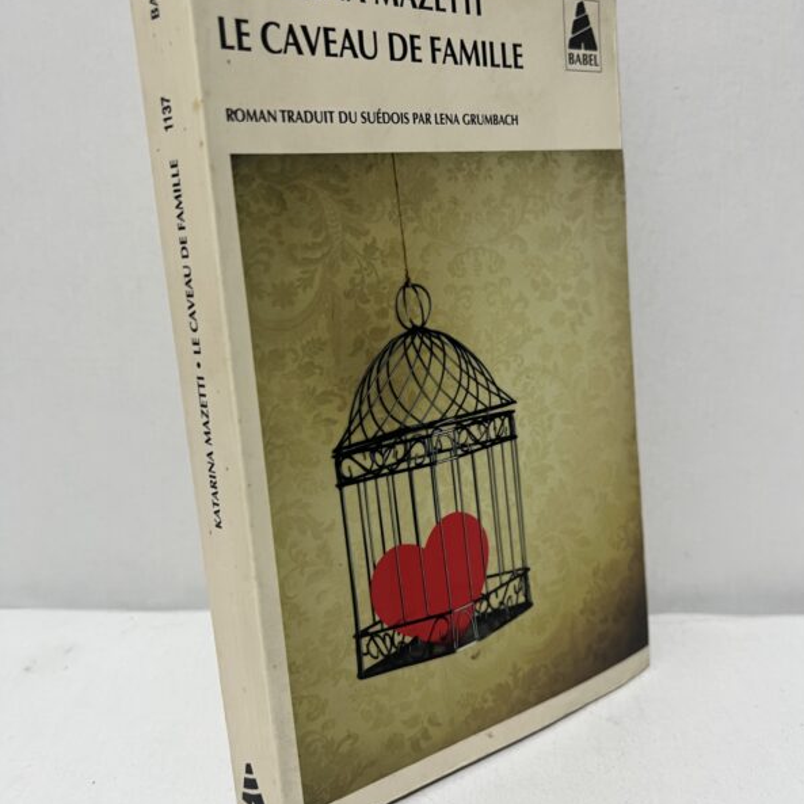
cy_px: 376
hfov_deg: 52.5
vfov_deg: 52.5
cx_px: 405
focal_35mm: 31
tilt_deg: -15.1
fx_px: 815
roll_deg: +0.1
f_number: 1.6
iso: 64
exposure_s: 1/50
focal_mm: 5.1
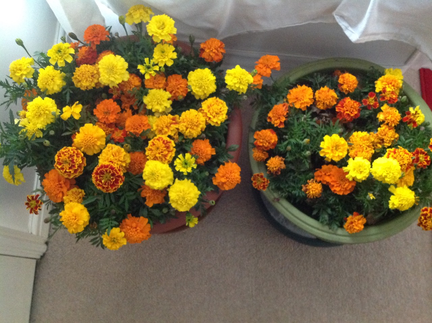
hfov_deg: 52.7
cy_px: 162
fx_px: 436
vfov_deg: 40.6
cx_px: 216
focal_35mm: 35
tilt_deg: -74.8
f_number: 2.4
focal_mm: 4.28
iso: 640
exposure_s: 1/15
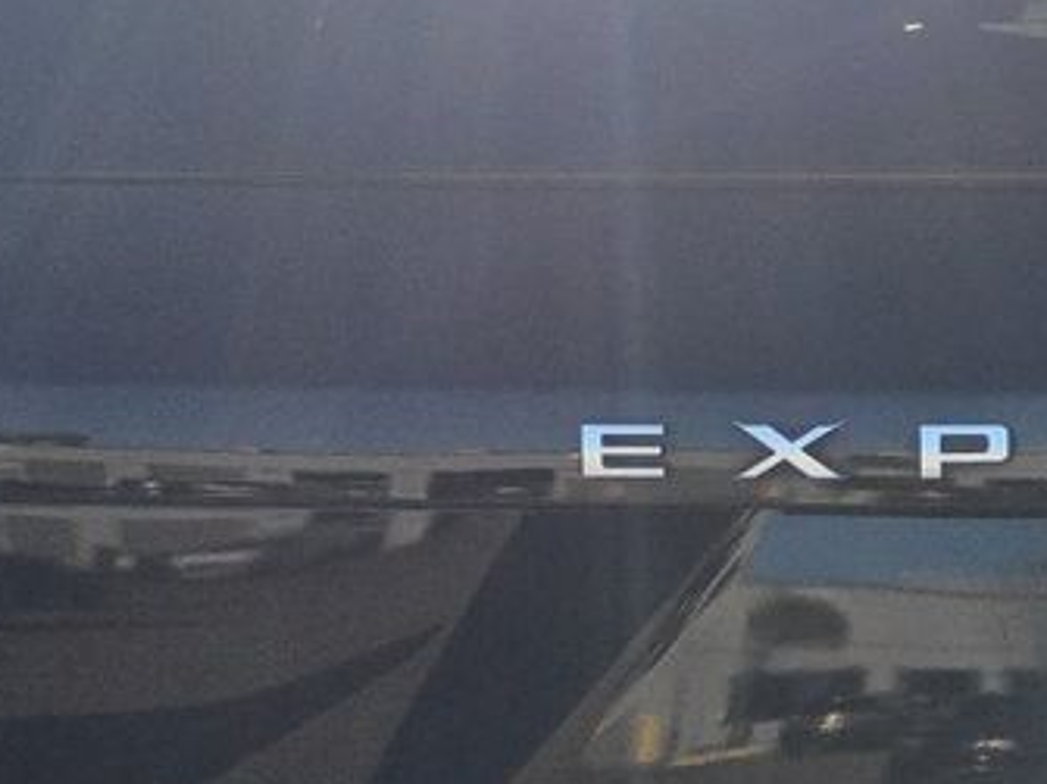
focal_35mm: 110
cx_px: 1153
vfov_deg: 13.4
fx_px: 3326
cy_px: 640
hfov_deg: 17.3
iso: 41
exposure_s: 1/7940
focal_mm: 6.5
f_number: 1.4
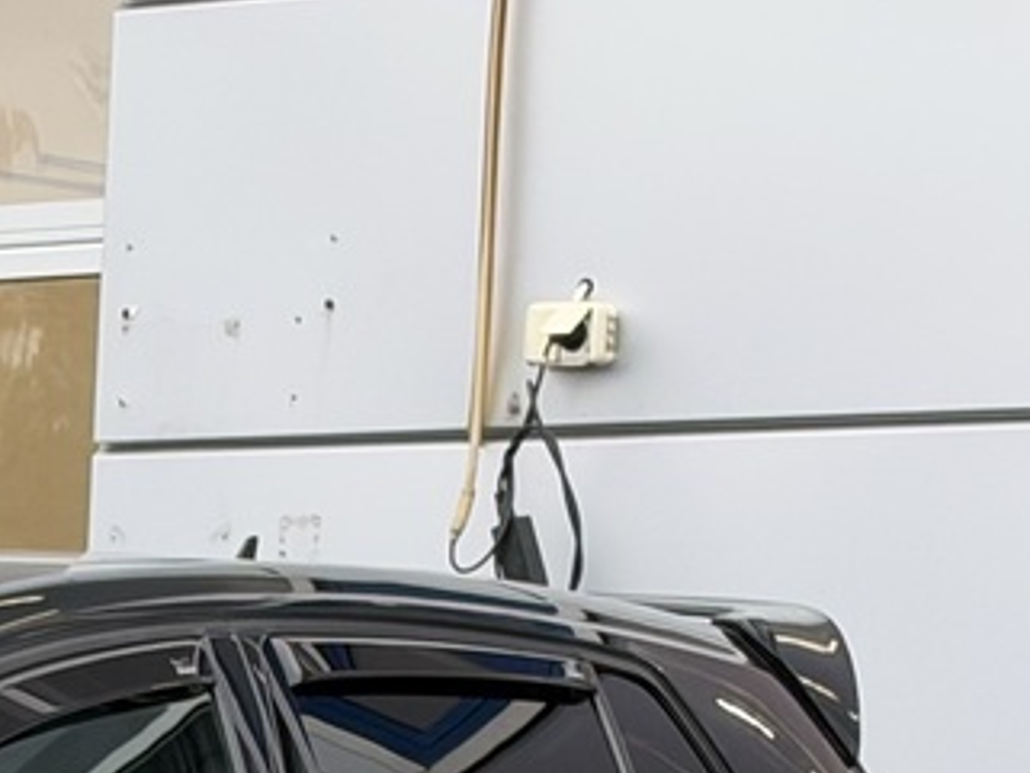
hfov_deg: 8.8
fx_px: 6400
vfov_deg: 6.7
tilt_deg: -7.6
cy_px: 1652
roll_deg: -0.5
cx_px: -825
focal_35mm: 215
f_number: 1.8
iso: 64
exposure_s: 1/176
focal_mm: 6.93
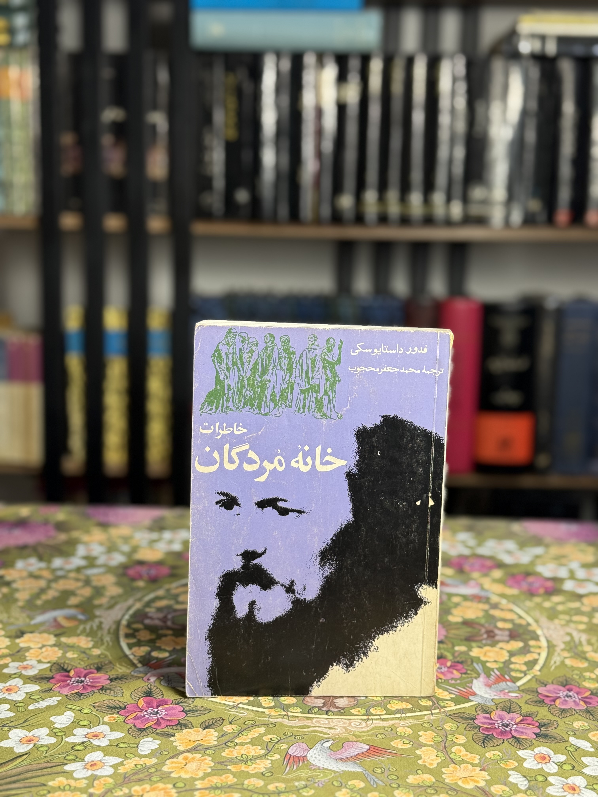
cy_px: 398
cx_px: 299
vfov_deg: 39.7
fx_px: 1106
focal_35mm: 48
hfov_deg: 30.3
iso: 100
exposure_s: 1/100
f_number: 1.78
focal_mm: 6.76
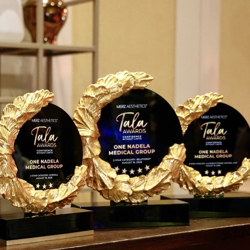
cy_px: 161
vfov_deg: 21.4
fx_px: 659
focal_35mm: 81
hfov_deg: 20.3
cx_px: -38
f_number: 4
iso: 3200
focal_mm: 37.3
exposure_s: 1/125
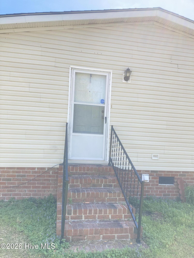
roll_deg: -3.6
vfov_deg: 63.4
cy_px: 129
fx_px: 209
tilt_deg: +2.9
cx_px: 97
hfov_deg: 49.7
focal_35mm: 28
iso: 20
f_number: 1.8
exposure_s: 1/389
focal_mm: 3.99
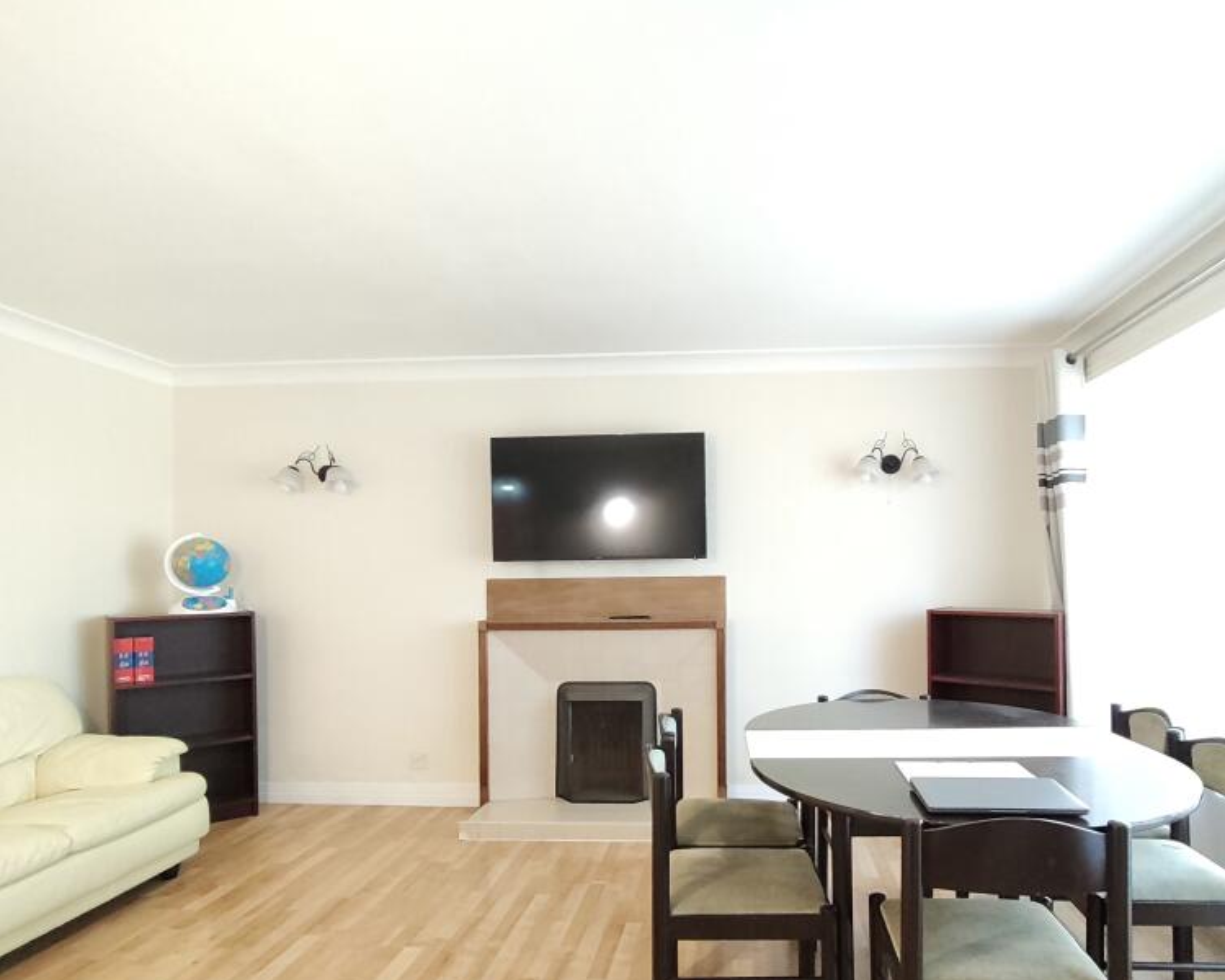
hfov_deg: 79.9
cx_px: 704
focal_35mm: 20
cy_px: 559
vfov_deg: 67.8
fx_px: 725
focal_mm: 1.67
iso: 800
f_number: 2.2
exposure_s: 1/43.2
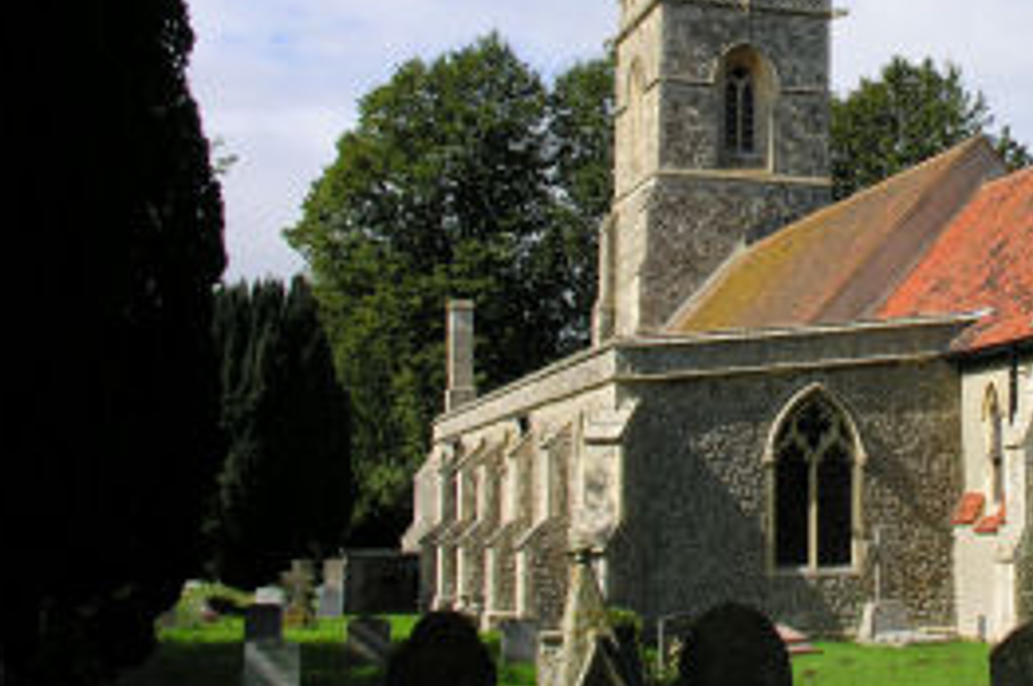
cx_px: 879
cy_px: 156
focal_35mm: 64
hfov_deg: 30.4
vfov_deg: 21.0
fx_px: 1834
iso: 50
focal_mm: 8.9
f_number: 6.3
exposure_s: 1/196
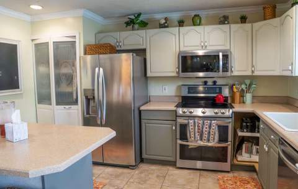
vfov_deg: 49.1
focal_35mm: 25
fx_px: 206
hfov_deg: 71.7
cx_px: 153
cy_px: 88
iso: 20000
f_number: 3.5
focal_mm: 24
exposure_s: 1/1000
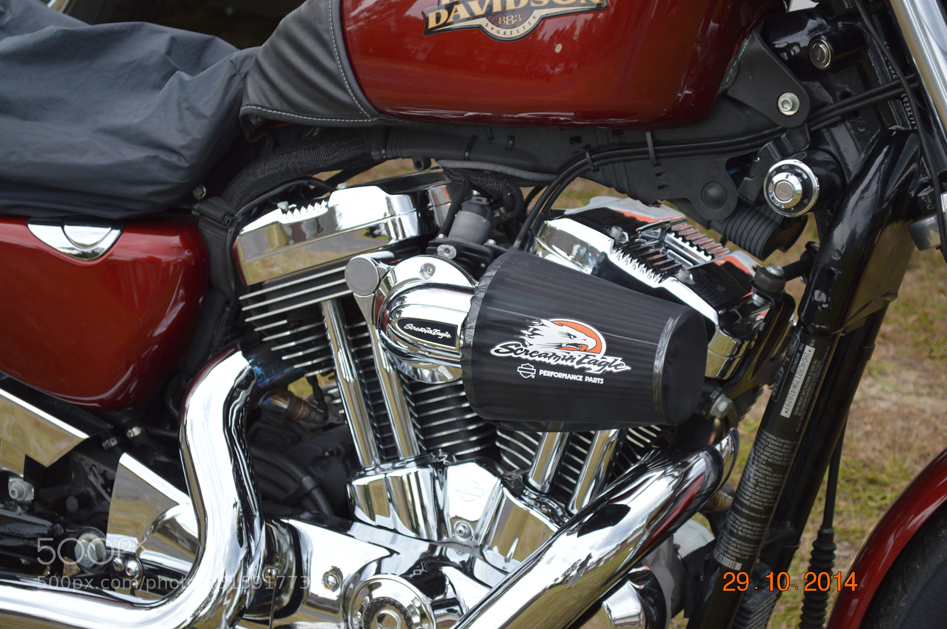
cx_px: 474
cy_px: 314
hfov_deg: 24.6
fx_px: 2168
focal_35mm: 82
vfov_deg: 16.5
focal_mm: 55
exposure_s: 1/50
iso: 100
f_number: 5.6
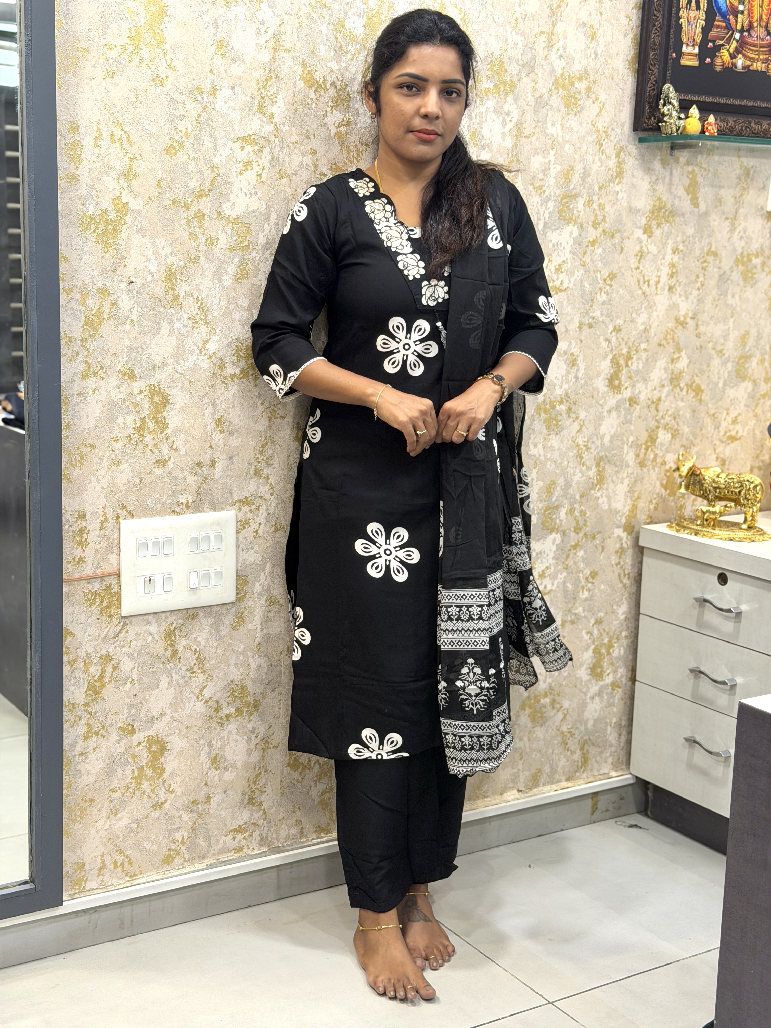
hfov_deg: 30.3
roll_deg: -3.4
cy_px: 514
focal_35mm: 48
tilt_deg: -10.9
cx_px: 386
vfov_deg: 39.7
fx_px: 1425
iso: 100
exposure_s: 1/50
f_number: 1.78
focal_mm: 6.76
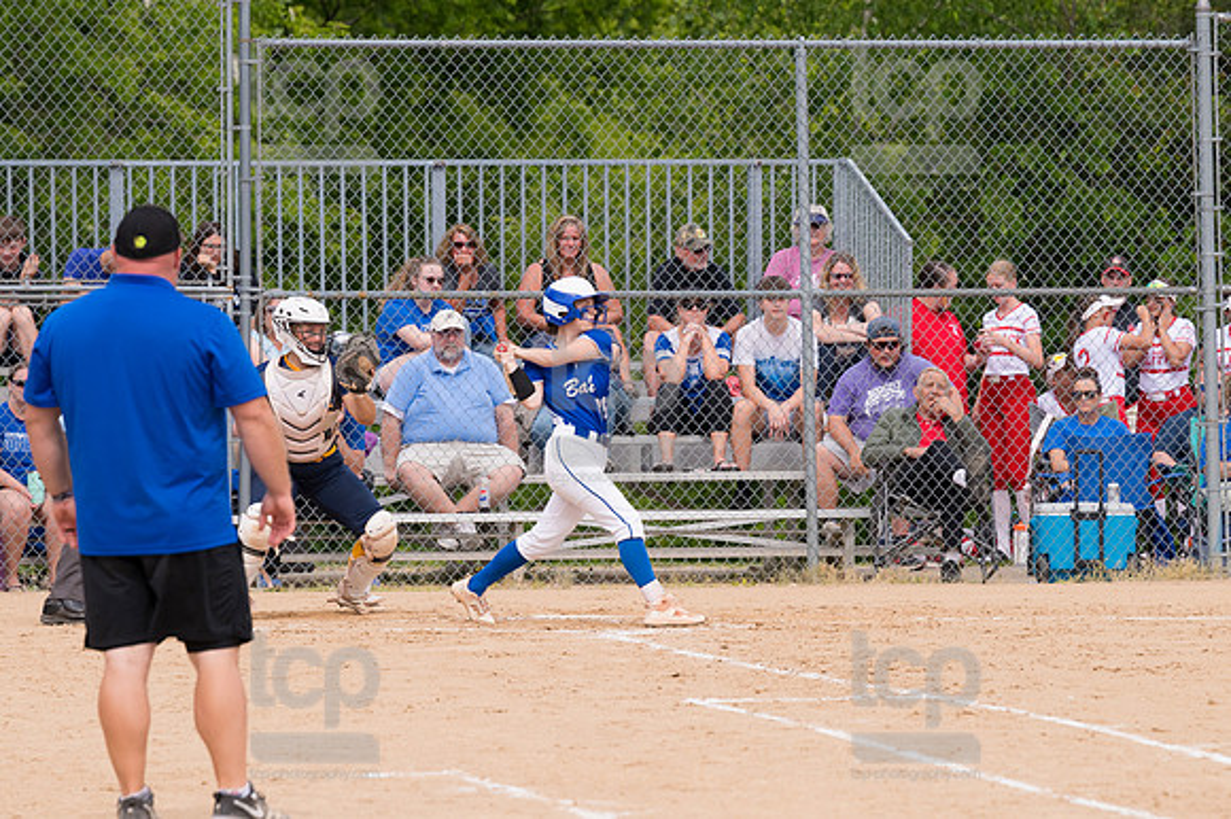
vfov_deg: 4.6
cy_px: 410
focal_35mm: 300
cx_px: 616
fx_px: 10252
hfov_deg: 6.9
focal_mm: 200
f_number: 5.6
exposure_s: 1/1600
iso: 320
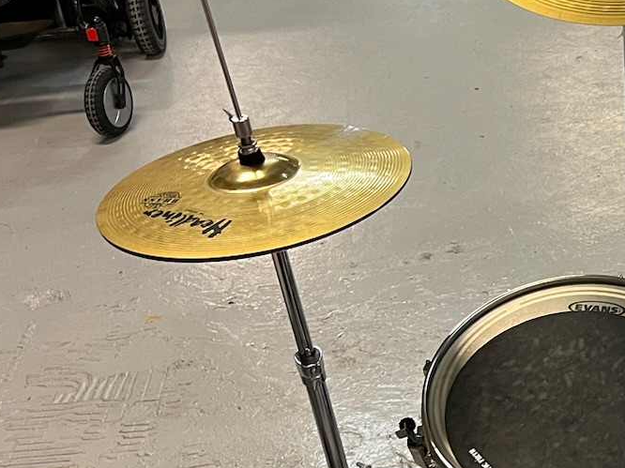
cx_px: 873
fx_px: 1444
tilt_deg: -27.0
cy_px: 296
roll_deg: +0.4
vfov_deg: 18.4
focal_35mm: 80
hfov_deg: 21.4
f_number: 1.6
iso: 100
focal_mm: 5.1
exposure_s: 1/50
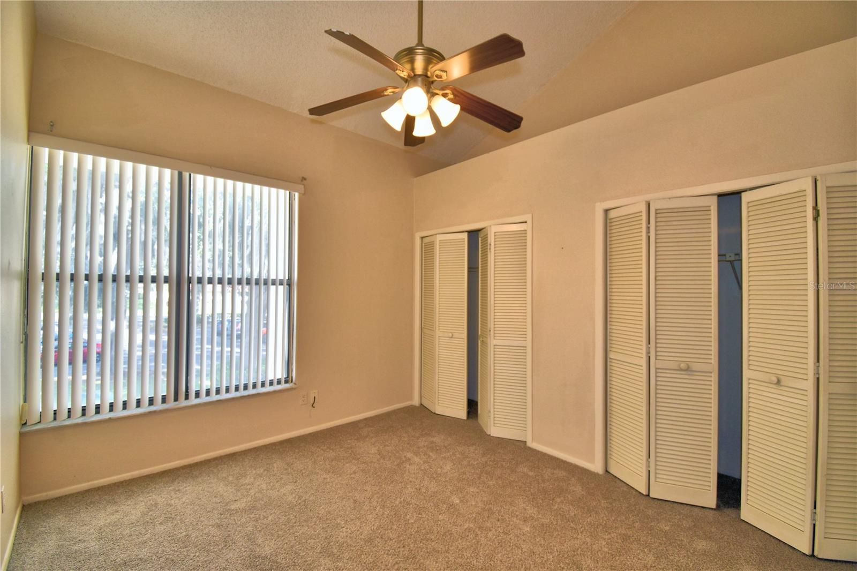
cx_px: 428
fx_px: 357
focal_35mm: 15
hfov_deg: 100.4
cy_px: 286
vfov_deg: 77.3
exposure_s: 1/60
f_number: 4.5
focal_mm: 10
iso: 160
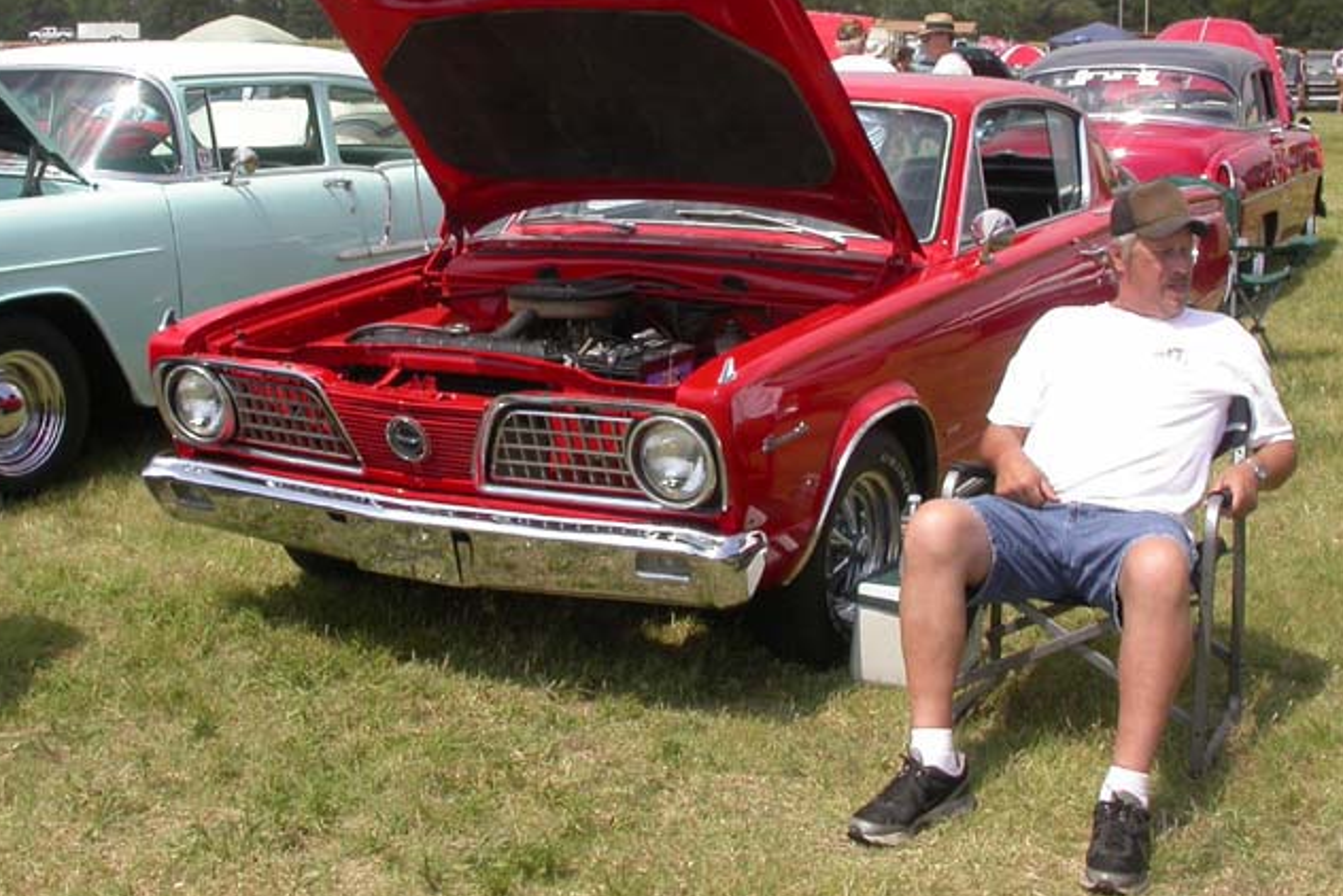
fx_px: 1866
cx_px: 612
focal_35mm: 50
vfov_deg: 26.8
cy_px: 276
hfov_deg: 39.5
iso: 100
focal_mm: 7.85
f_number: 7.5
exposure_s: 1/327
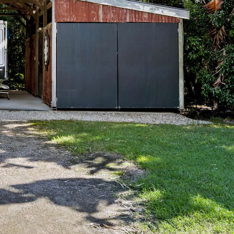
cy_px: 45
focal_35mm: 54
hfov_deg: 28.9
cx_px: -18
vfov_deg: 30.8
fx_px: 413
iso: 320
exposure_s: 1/50
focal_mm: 22
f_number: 11
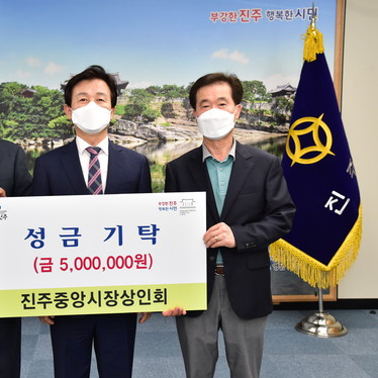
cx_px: 108
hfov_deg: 33.5
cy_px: 194
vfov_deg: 34.0
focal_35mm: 50
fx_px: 618
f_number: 5.6
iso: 3200
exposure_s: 1/250
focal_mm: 38
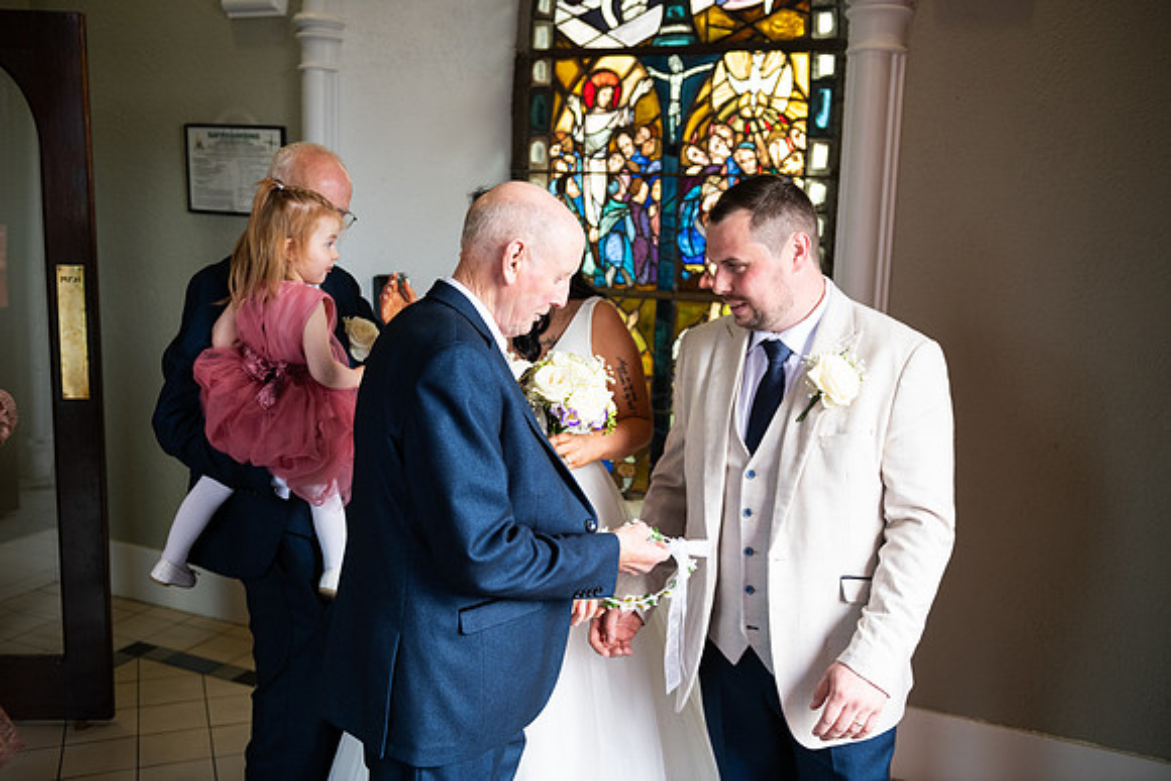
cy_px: 390
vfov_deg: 37.9
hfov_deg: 54.4
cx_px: 586
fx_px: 1139
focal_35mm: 35
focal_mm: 35
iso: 640
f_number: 3.5
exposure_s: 1/160
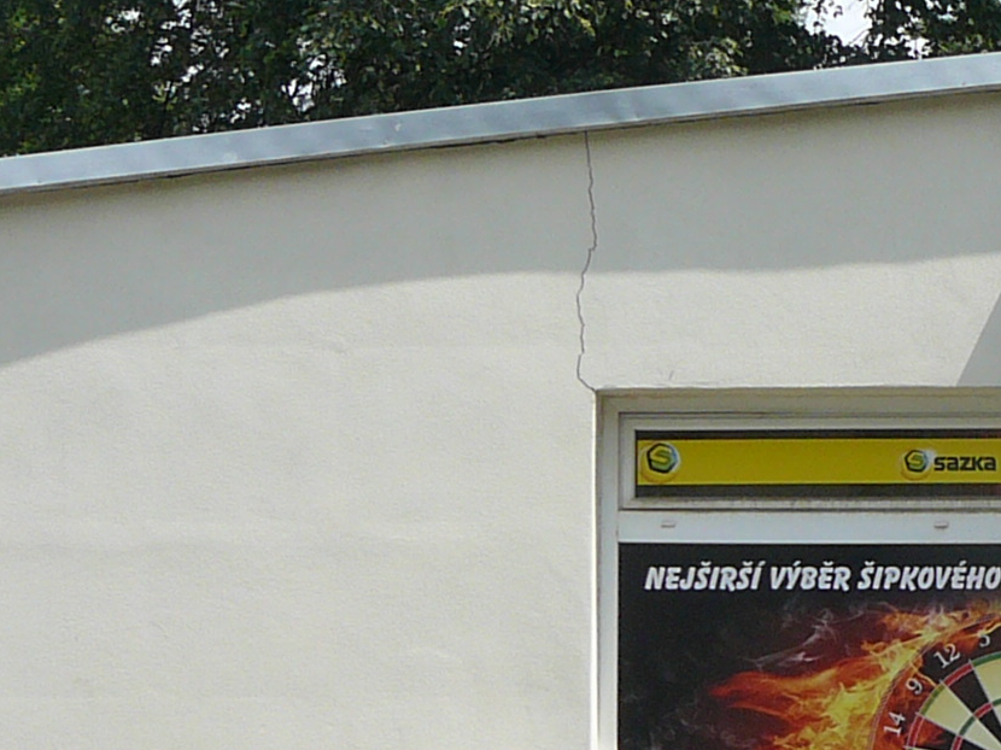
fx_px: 3122
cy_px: 581
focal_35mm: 108
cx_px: 1189
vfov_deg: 13.6
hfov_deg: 17.4
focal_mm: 5.2
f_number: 5
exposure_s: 1/400
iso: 80
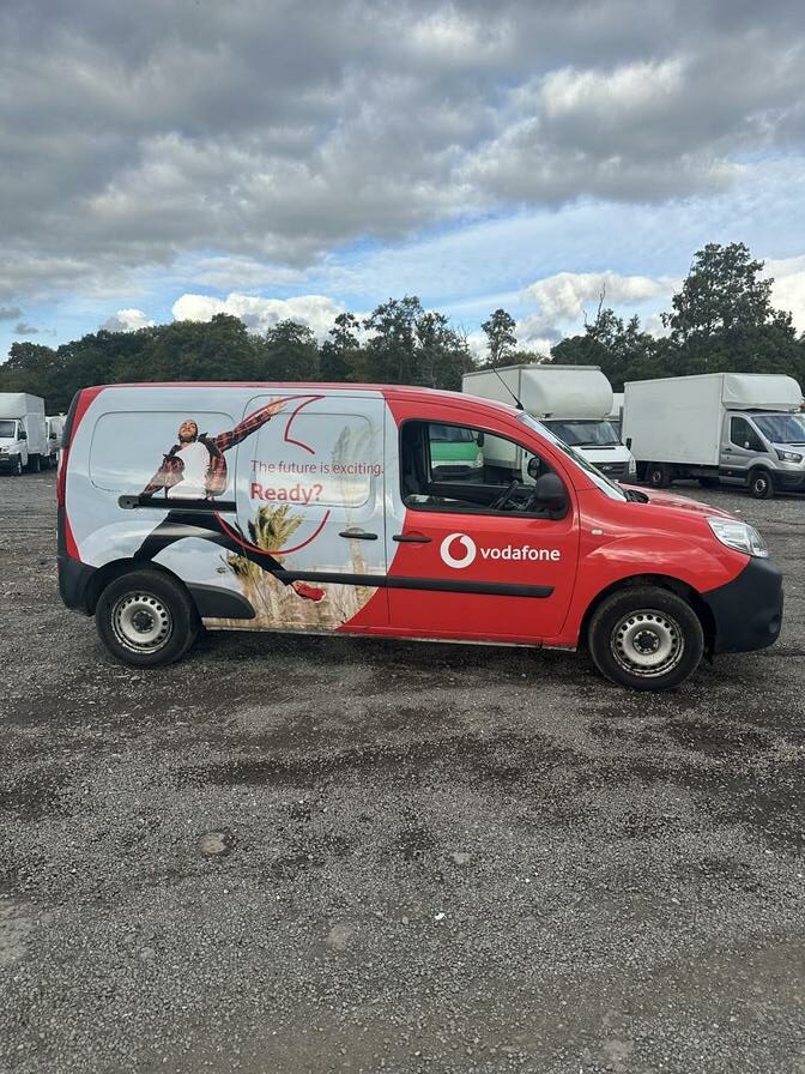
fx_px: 744
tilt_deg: -8.5
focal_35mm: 24
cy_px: 537
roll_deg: -0.9
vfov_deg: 71.6
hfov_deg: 56.8
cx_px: 402
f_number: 1.78
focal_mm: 6.86
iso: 80
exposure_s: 1/2967
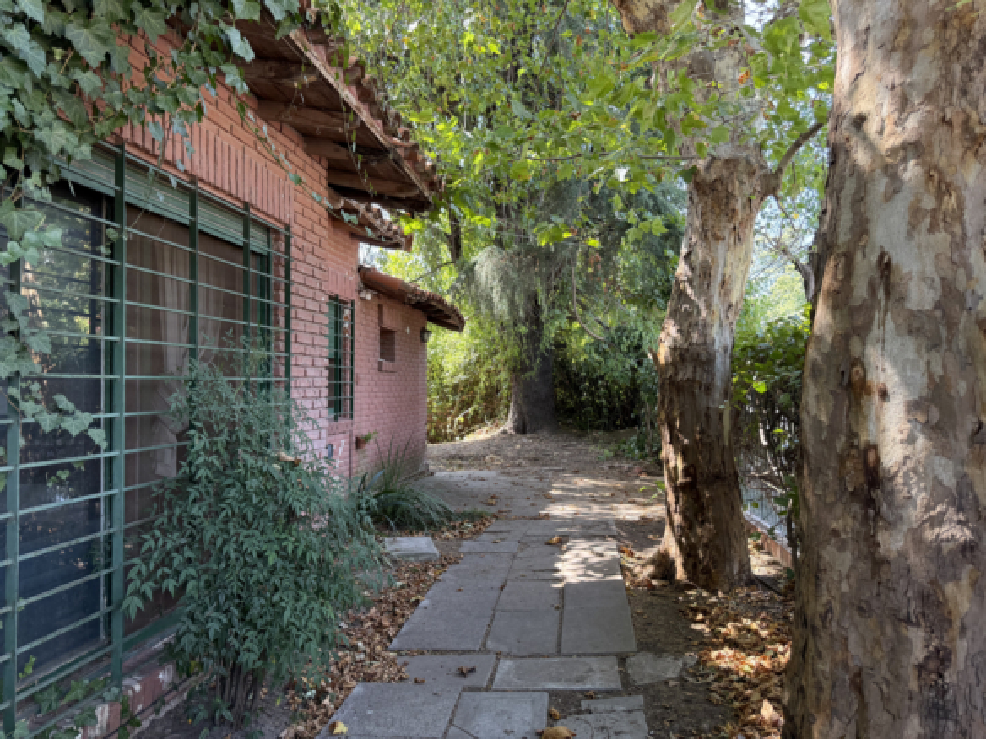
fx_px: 684
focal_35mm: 24
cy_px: 370
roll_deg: +1.4
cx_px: 493
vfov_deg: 56.8
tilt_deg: +2.4
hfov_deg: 71.6
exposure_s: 1/218
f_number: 1.78
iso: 200
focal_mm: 6.76
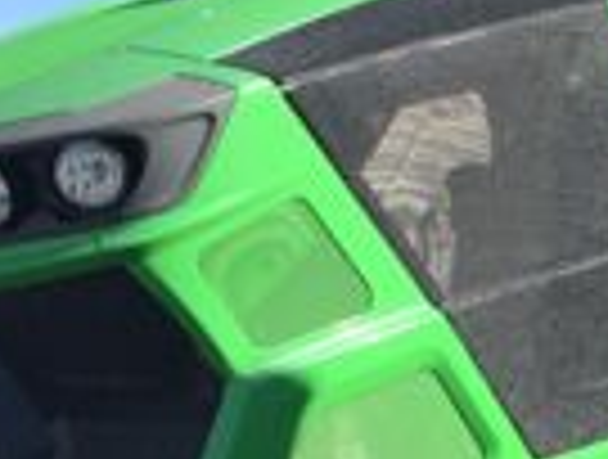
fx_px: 2818
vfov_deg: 9.3
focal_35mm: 160
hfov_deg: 11.9
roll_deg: -0.9
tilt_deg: -2.4
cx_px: 835
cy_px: 441
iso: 32
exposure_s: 1/1099
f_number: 2.2
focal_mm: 4.15
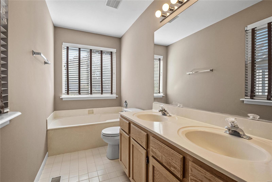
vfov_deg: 73.7
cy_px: 91
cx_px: 136
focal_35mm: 16
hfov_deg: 96.7
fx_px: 121
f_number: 8
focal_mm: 8
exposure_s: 1/200
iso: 400
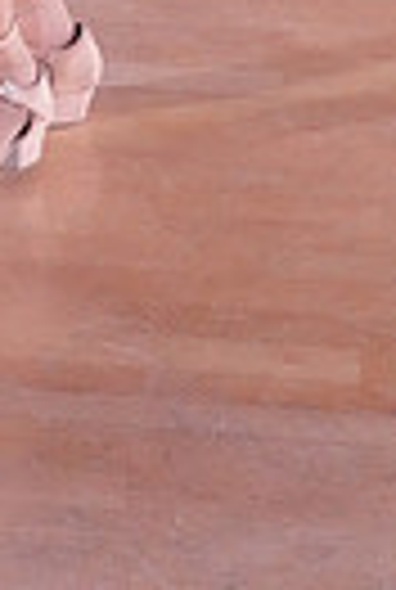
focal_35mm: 168
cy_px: -698
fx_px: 2757
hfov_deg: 8.1
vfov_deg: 10.8
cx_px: -178
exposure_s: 1/400
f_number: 5.6
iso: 8000
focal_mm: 38
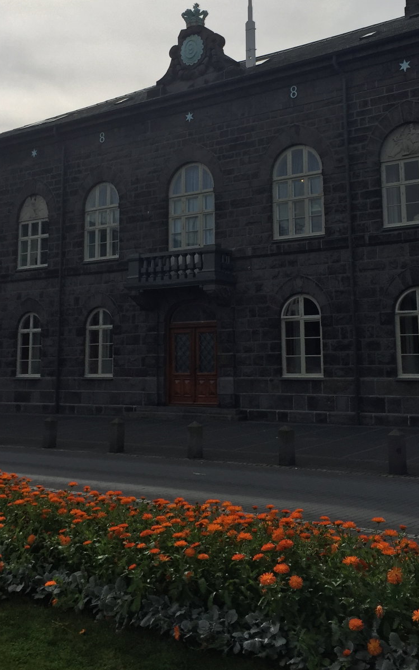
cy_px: 230
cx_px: 246
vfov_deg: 47.5
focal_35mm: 41
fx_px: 749
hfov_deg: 31.2
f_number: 2.2
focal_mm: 4.15
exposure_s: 1/6623
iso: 32
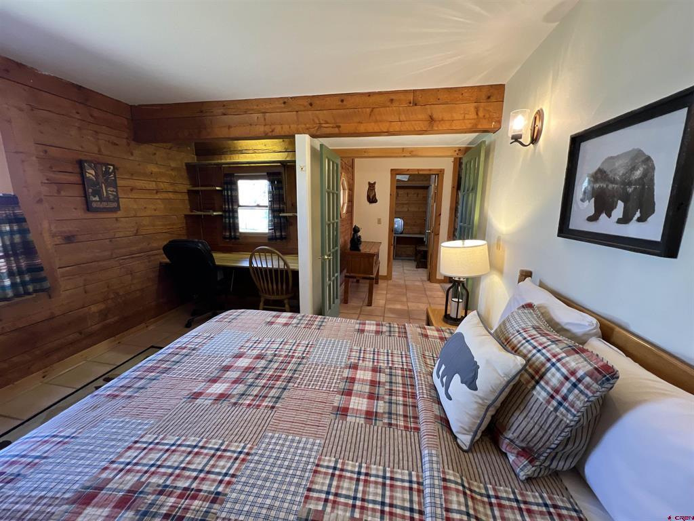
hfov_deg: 106.2
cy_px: 260
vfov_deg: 89.9
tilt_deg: -11.7
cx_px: 347
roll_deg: -0.4
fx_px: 261
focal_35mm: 13
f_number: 1.8
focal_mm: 1.57
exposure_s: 1/60
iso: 320
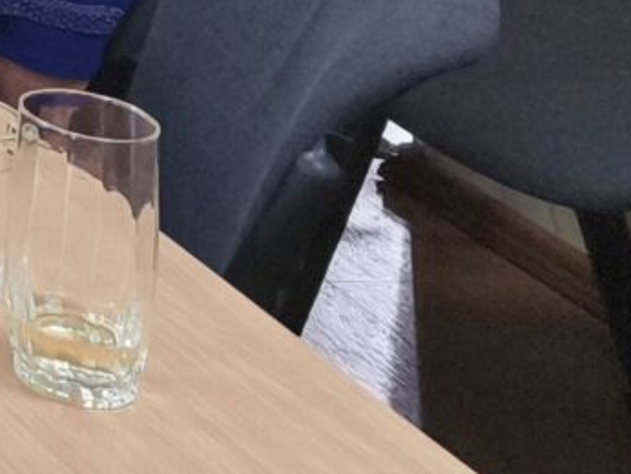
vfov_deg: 7.7
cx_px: -1691
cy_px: -882
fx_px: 3101
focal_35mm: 170
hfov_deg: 8.2
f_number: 1.7
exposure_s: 1/100
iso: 250
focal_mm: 5.35
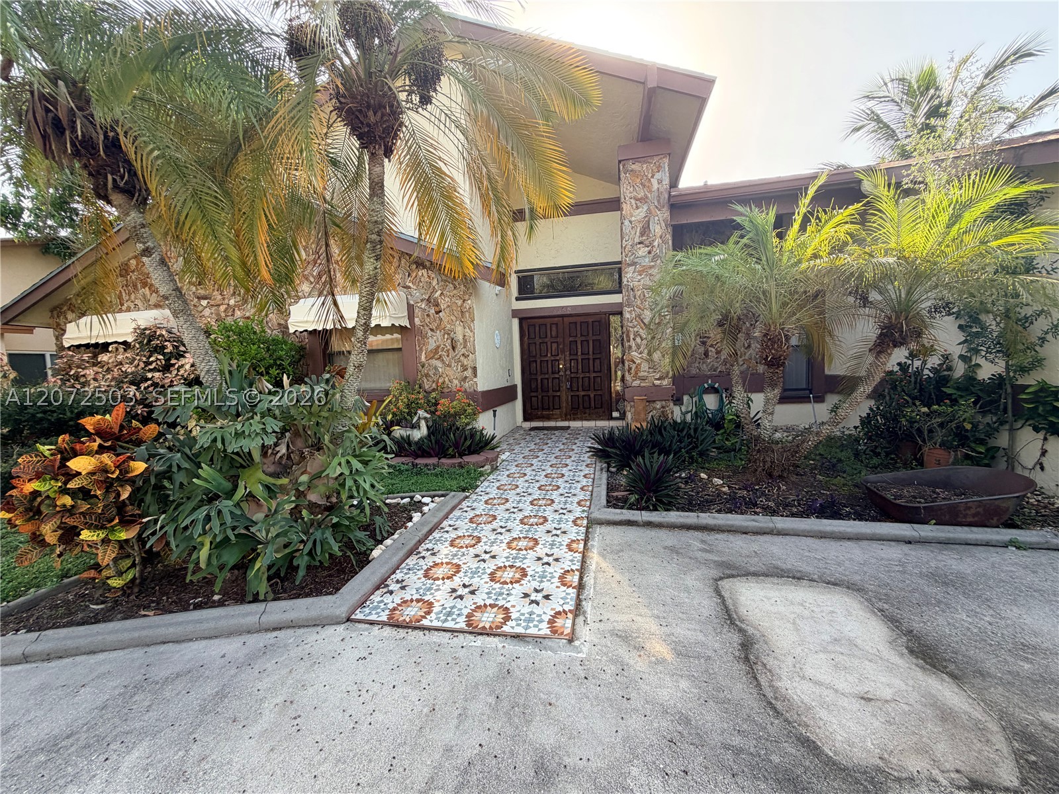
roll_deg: +2.6
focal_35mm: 14
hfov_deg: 102.1
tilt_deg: -3.5
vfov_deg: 85.7
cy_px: 397
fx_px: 428
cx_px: 530
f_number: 2.2
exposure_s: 1/236
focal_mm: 2.22
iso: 50
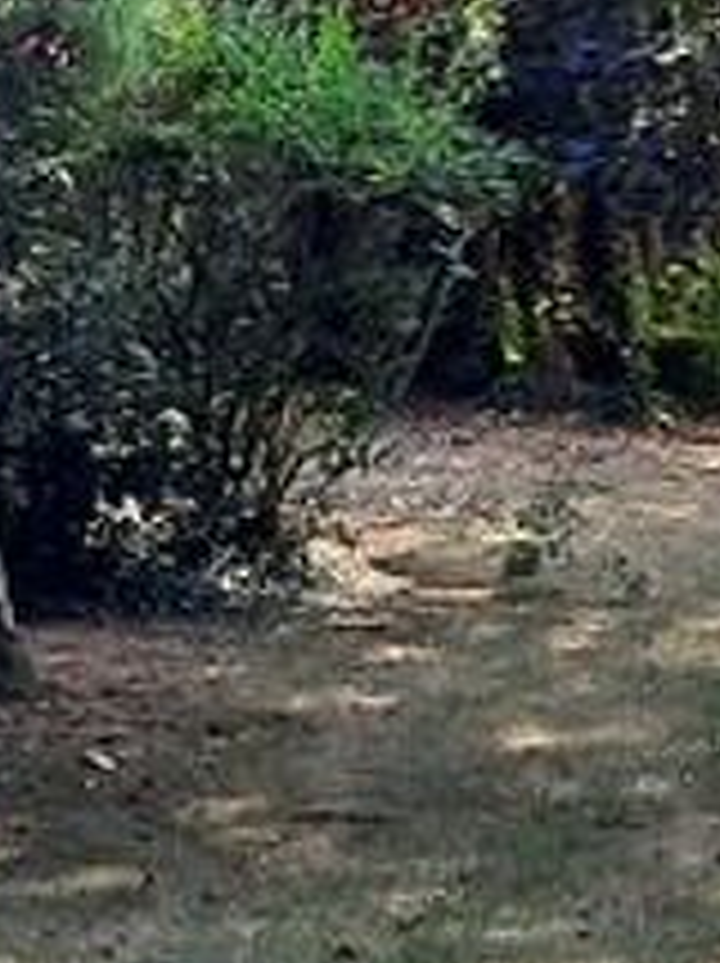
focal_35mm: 156
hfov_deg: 9.4
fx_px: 4335
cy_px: 331
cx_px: 32
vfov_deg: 12.7
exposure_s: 1/120
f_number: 2
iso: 64
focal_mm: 4.6
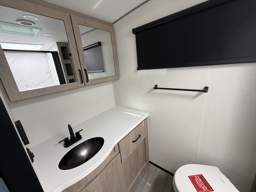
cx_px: 128
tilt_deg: -17.1
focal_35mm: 14
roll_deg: +6.7
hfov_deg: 102.1
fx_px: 104
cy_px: 96
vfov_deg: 85.7
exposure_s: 1/121
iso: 250
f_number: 2.2
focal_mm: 2.22
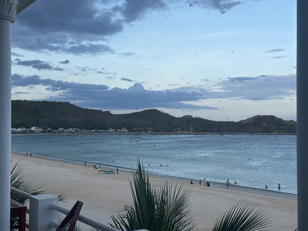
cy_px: 116
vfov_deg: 30.3
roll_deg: -0.2
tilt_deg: +2.7
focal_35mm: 48
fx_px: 427
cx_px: 154
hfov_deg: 39.7
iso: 64
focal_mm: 6.76
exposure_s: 1/885
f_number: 1.78
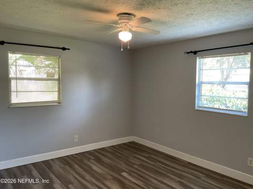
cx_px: 126
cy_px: 94
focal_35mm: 29
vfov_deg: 48.2
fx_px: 212
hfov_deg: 61.7
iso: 160
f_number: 1.8
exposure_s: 1/60
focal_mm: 3
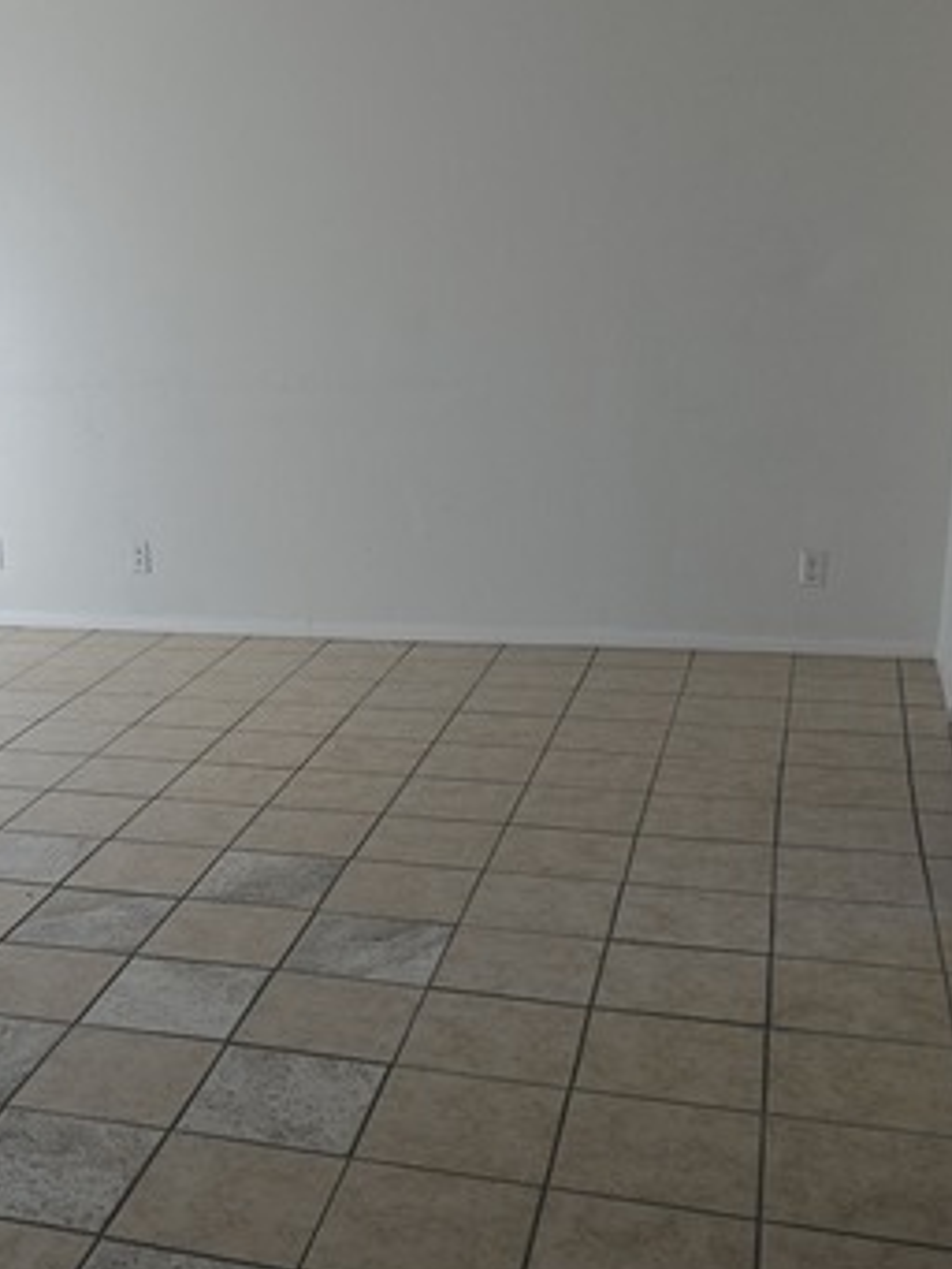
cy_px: 716
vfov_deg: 42.0
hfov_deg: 31.3
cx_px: 171
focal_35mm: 45
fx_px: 1649
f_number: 1.7
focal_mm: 6.3
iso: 80
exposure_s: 1/180
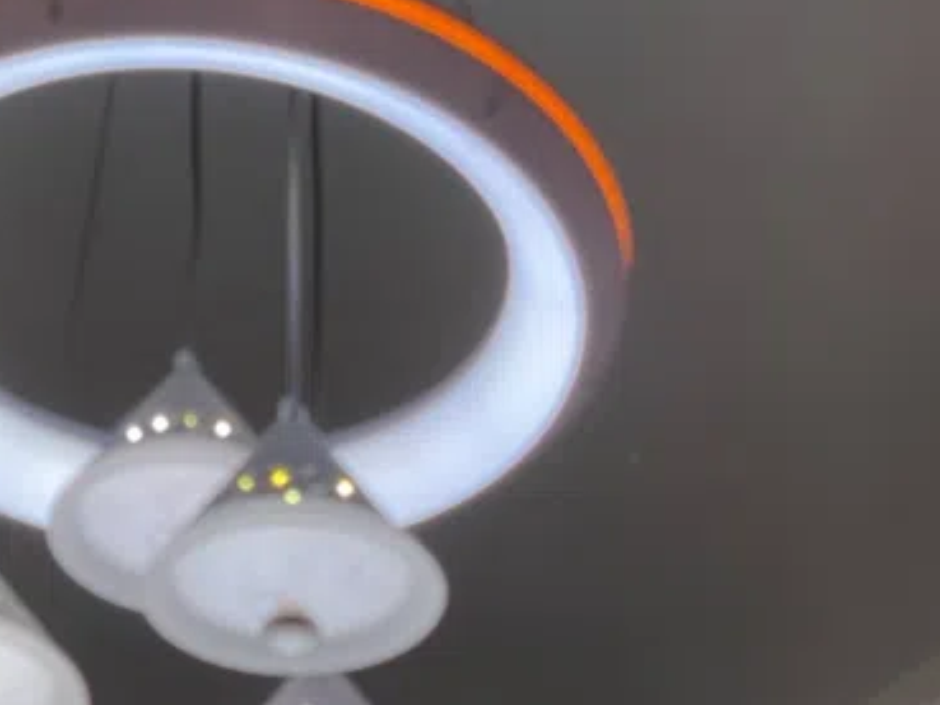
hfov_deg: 17.6
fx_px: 3015
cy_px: 524
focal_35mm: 111
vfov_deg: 13.3
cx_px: 217
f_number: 2.2
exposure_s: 1/112
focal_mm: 7.5
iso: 32
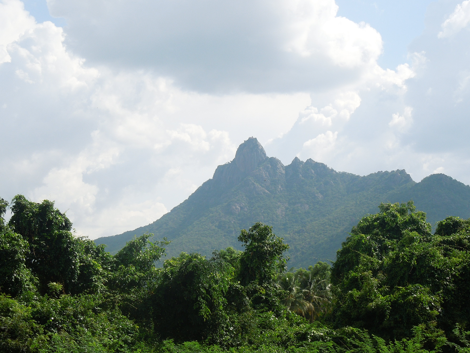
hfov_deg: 22.0
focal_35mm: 89
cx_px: 269
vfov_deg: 16.6
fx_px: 1208
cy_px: 211
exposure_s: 1/800
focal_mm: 12.5
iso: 100
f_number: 4.4
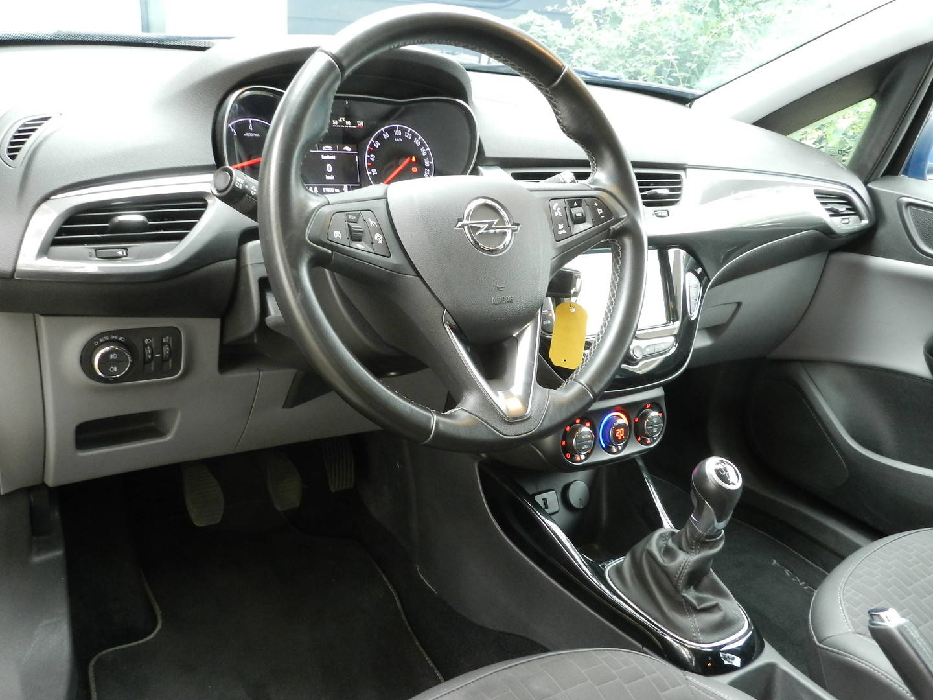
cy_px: 350
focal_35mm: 32
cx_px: 466
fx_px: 862
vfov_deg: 44.2
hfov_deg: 56.8
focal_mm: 5.6
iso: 400
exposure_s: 1/13
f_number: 3.7
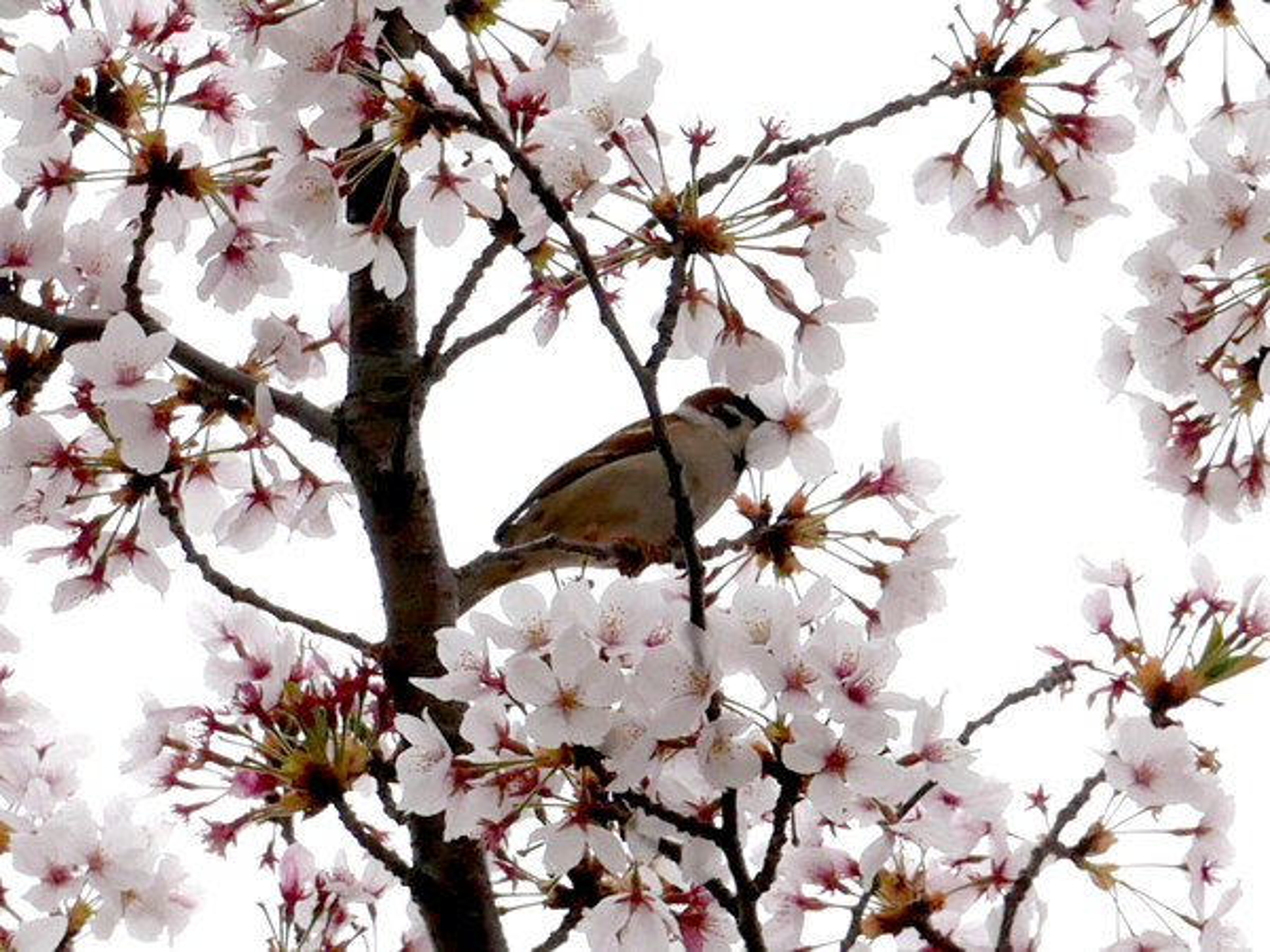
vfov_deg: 12.3
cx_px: 635
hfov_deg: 16.4
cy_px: 476
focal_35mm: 120
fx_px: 4403
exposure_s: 1/800
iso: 200
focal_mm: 60
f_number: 10
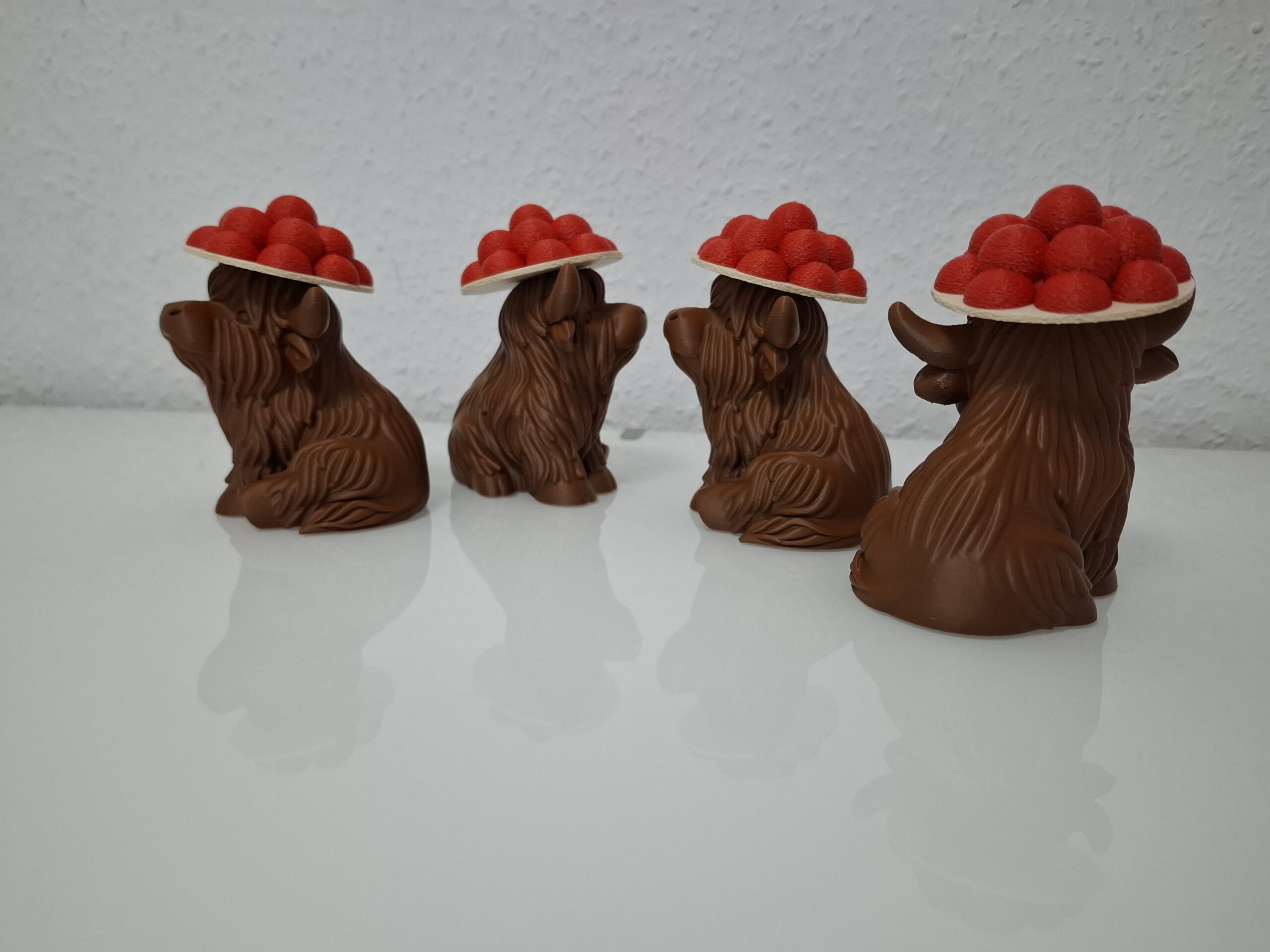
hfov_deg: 73.9
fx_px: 844
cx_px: 635
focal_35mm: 23
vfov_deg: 58.9
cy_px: 476
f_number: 1.8
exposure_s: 1/33
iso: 400
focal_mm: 5.54
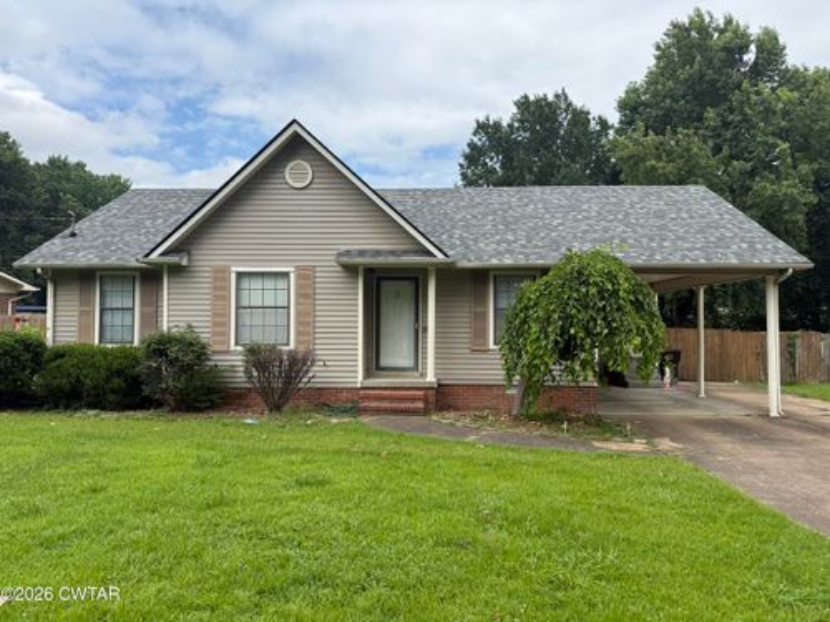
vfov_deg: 56.8
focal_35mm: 24
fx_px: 575
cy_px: 311
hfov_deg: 71.6
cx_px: 415
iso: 80
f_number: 1.78
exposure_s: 1/3953
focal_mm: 6.76
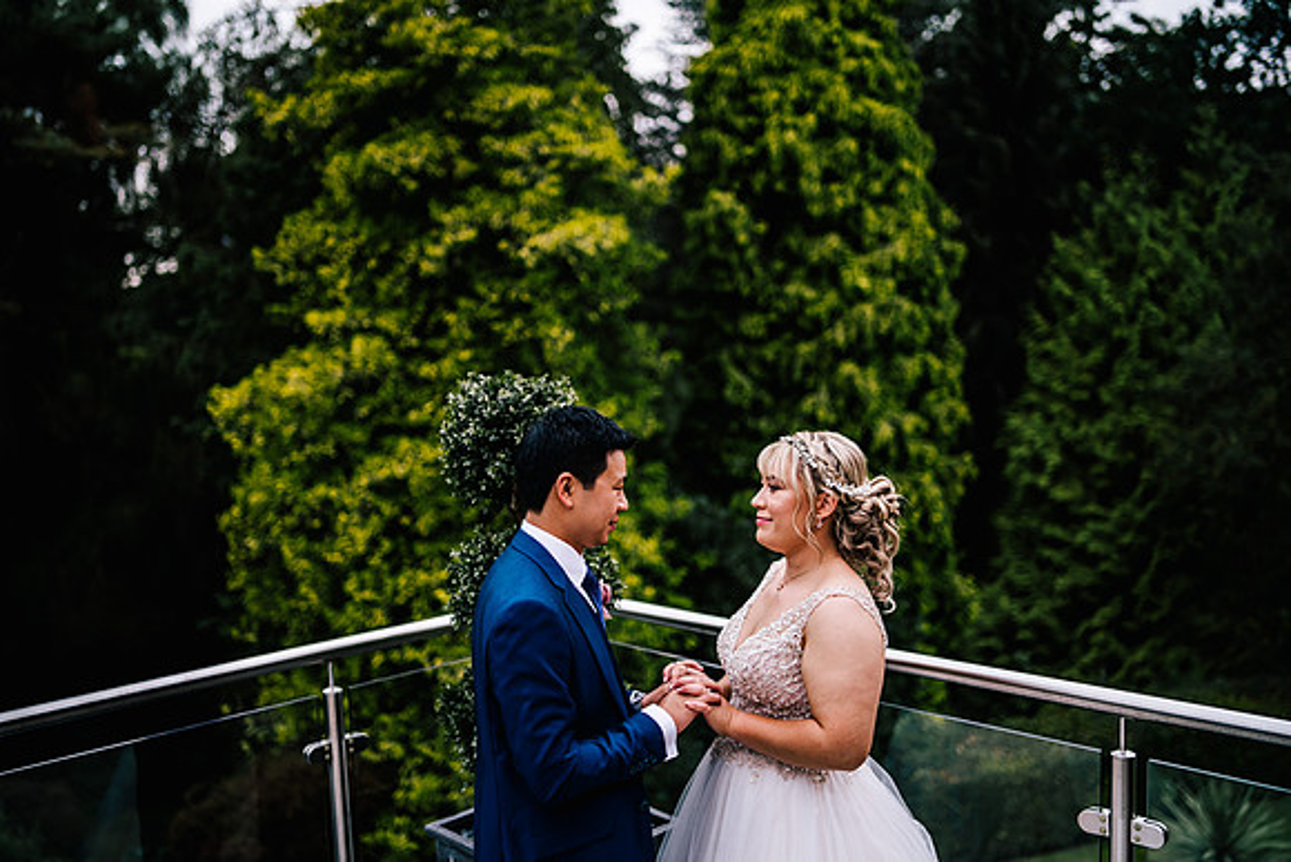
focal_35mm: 35
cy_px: 431
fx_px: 1255
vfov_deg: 37.9
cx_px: 646
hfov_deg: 54.4
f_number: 1.4
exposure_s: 1/250
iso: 160
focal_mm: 35
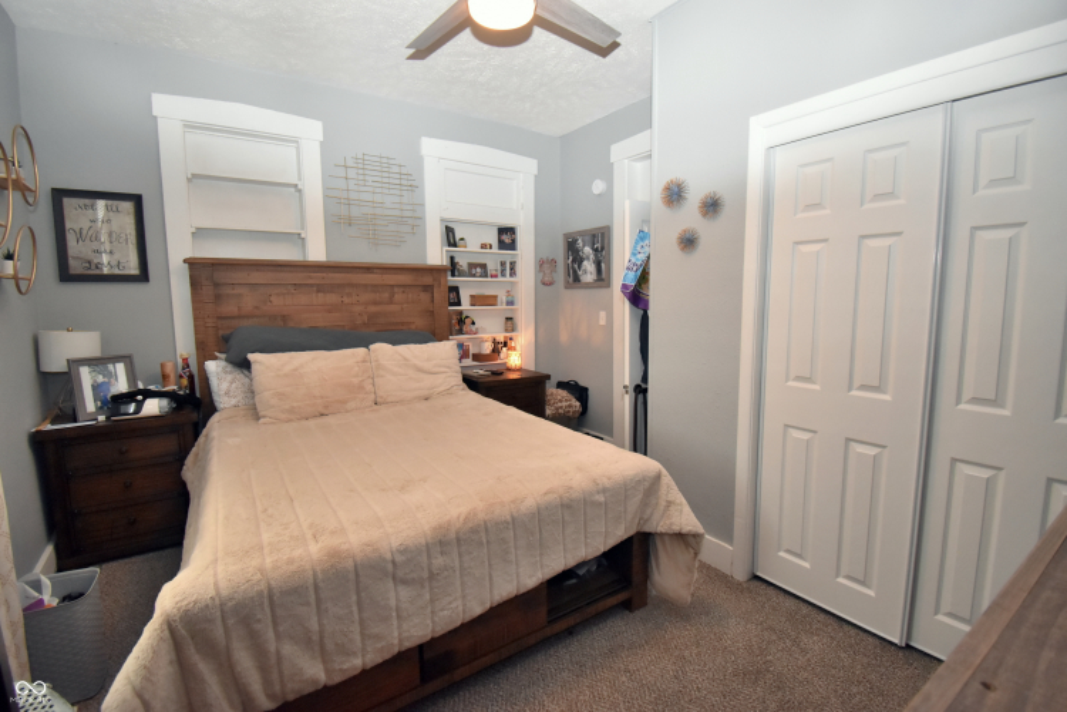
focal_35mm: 15
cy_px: 356
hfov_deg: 100.4
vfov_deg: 77.3
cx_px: 534
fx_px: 445
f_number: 4.5
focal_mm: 10
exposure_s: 1/60
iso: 1800
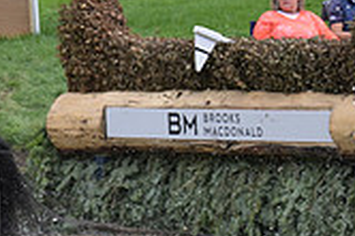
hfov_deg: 4.7
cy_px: 183
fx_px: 4311
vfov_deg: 3.1
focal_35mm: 438
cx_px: -244
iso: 1100
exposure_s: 1/1250
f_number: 5.6
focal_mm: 125
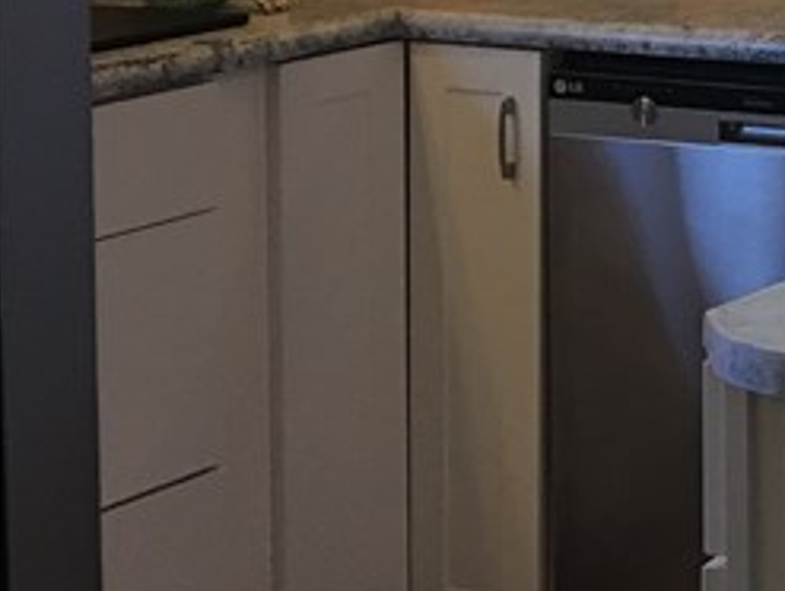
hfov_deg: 13.7
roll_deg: -0.4
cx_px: 1621
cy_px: -241
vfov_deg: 11.9
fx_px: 2725
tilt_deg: -1.7
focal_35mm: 120
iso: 32
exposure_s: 1/30
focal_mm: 4.15
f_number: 2.2
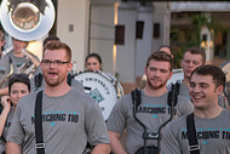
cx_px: -114
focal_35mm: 177
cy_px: 73
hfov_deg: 11.2
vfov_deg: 7.8
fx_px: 1132
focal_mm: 58
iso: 2000
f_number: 3.2
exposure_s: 1/400
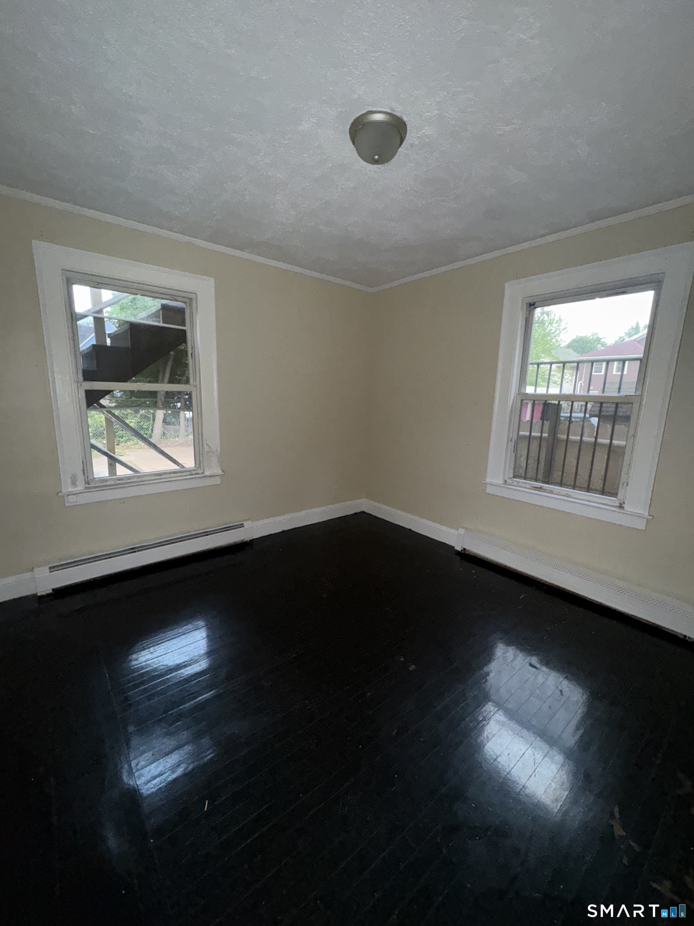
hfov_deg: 85.7
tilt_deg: -10.9
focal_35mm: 14
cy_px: 463
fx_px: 374
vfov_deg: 102.1
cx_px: 347
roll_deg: -1.1
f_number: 2.2
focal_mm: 2.22
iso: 400
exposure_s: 1/30
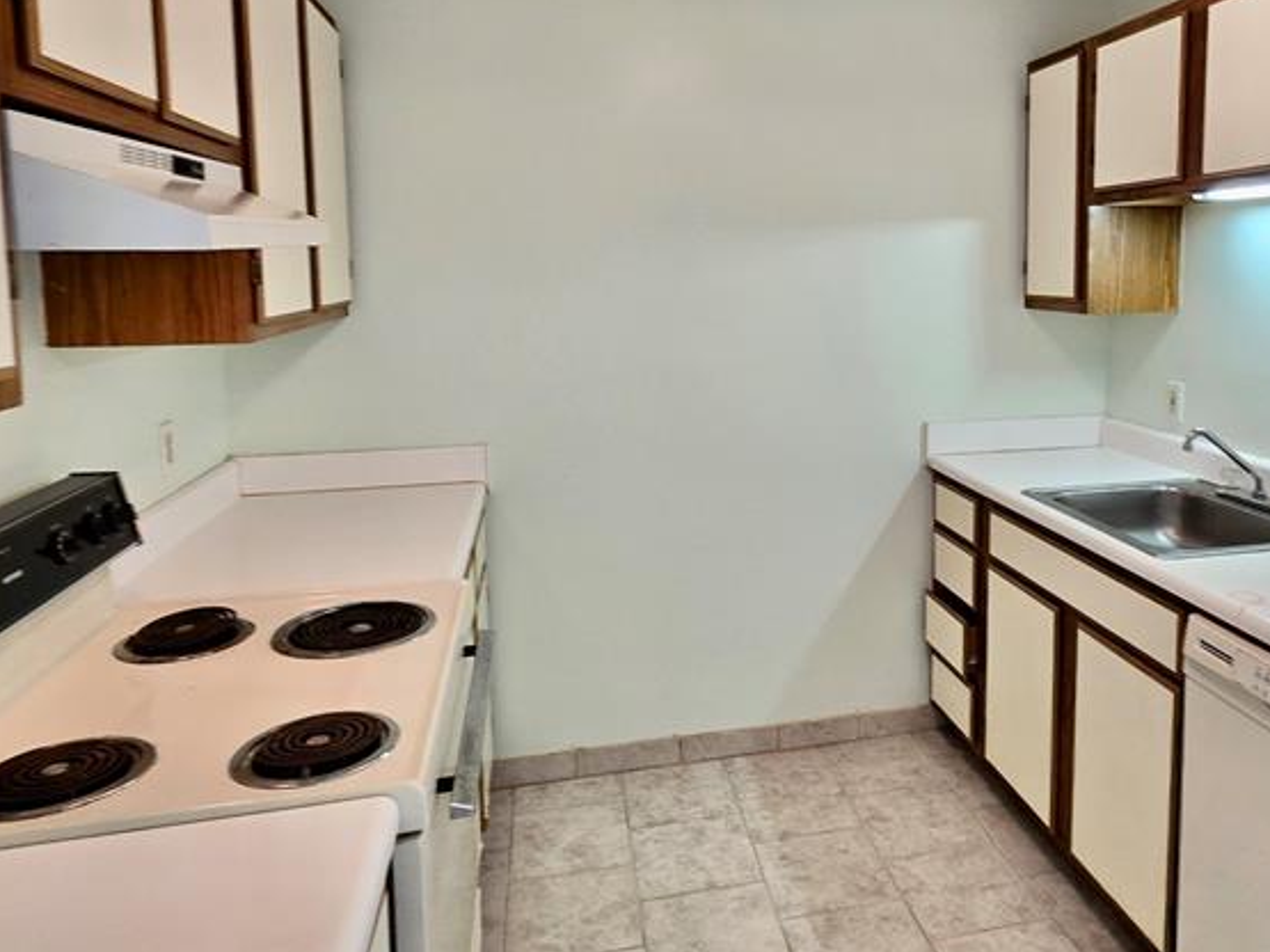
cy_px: 352
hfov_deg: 70.1
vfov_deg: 56.1
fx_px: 880
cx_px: 819
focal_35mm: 24
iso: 125
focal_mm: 2.2
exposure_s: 1/60
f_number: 2.2
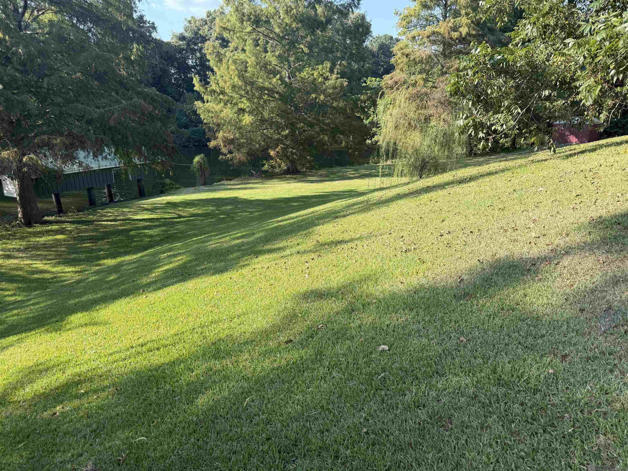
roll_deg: -0.7
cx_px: 314
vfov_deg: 56.8
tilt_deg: -11.9
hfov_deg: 71.6
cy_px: 236
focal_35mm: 24
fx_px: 435
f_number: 1.78
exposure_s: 1/1156
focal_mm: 6.76
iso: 80
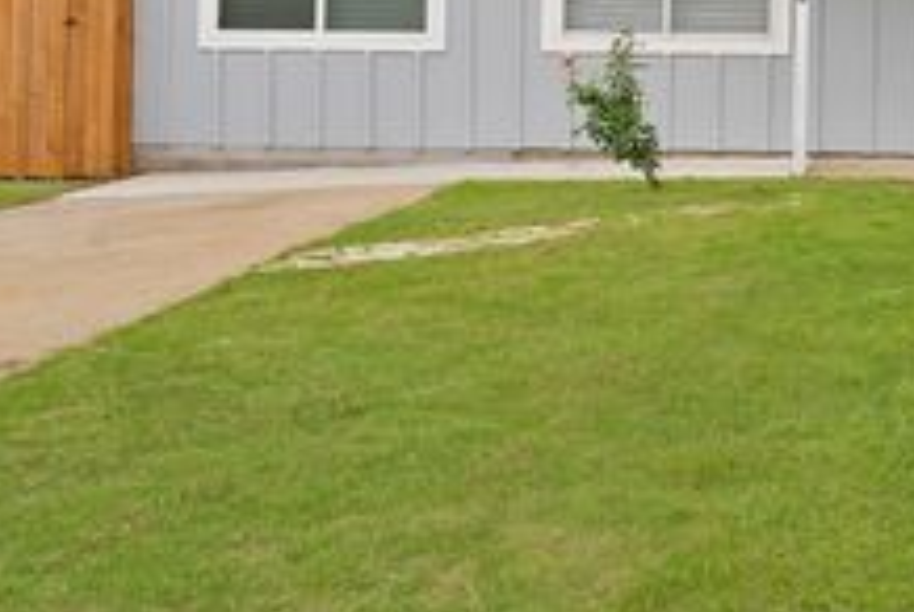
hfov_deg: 32.4
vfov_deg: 23.9
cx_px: 977
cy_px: 48
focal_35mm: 55
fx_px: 1398
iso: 640
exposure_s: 1/60
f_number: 9
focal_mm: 24
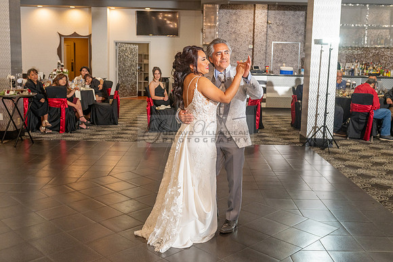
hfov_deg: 50.9
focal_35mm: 38
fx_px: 413
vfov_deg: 35.2
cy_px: 116
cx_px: 196
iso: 800
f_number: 4.5
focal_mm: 34
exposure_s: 1/125
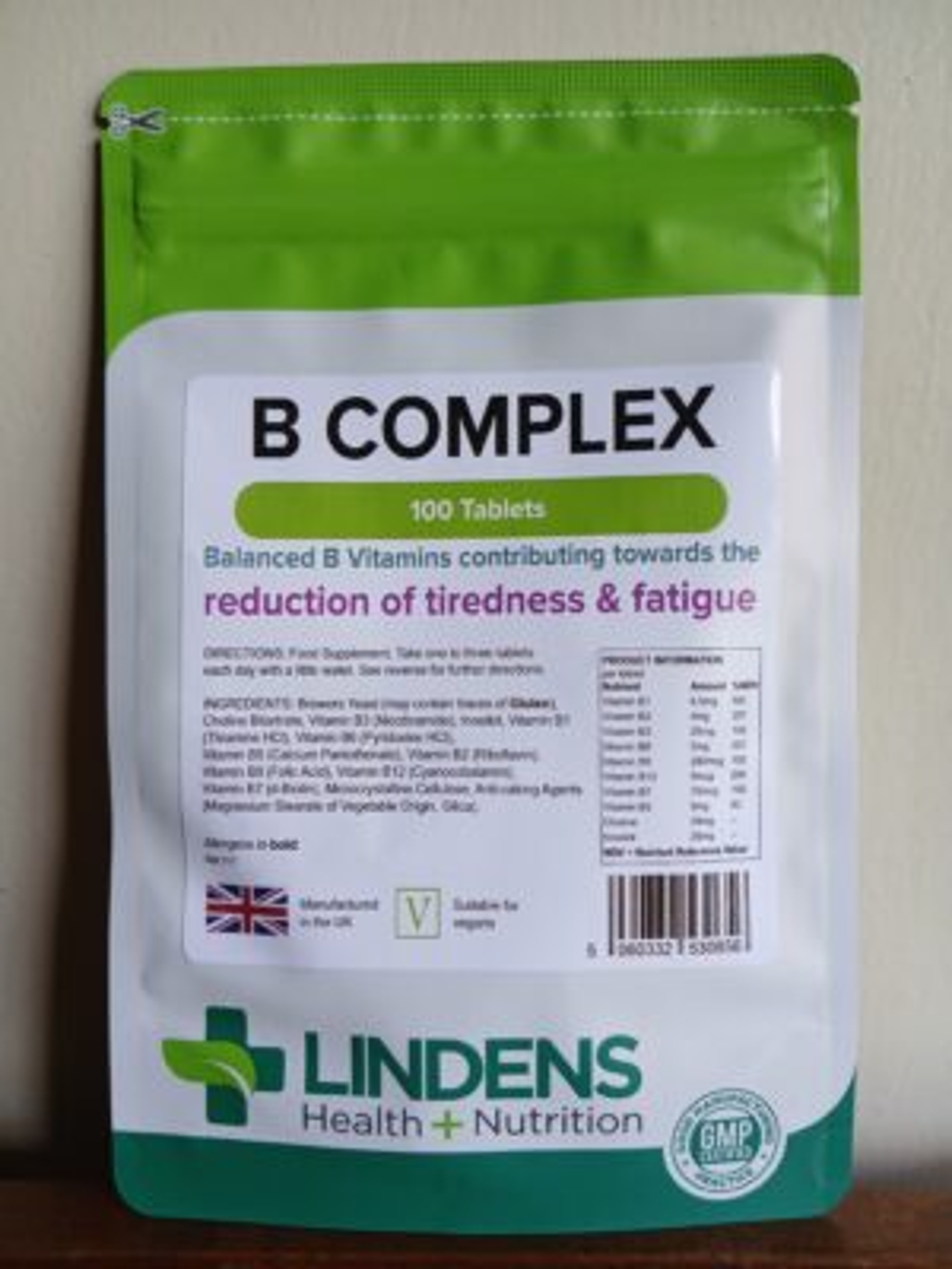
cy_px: 634
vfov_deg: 67.3
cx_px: 476
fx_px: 953
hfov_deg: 53.1
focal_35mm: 26
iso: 160
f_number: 1.8
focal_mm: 3.98
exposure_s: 1/50
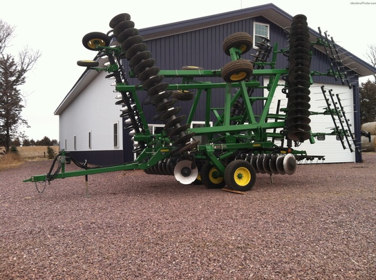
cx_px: 188
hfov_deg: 52.7
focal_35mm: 35
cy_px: 140
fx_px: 380
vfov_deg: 40.6
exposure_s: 1/120
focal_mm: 3.85
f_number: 2.8
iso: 80
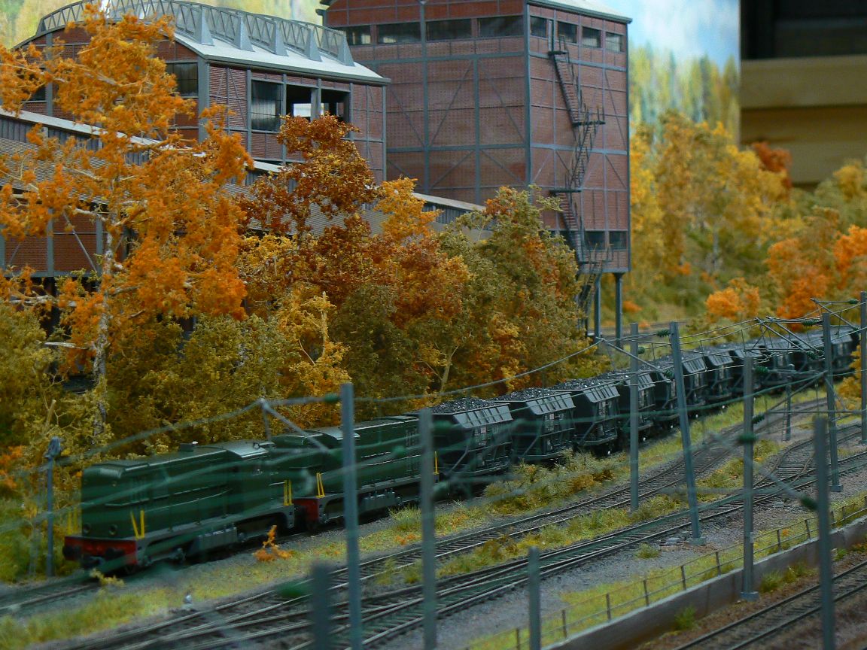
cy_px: 325
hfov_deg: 19.3
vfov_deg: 14.5
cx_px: 434
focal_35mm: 102
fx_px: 2555
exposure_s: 1/25
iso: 80
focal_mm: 14
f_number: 3.2
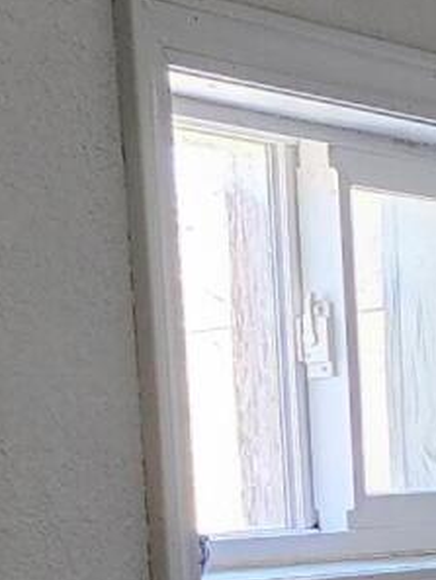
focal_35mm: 155
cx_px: 792
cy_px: 1127
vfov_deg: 11.6
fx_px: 2601
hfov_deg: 9.1
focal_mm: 6.4
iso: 400
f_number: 1.8
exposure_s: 1/120
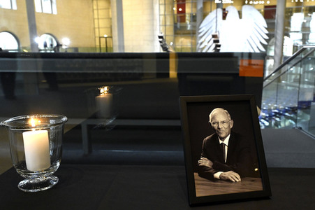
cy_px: 105
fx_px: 254
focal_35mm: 29
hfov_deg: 63.7
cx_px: 158
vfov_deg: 44.9
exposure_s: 1/100
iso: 6400
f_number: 7.1
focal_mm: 29
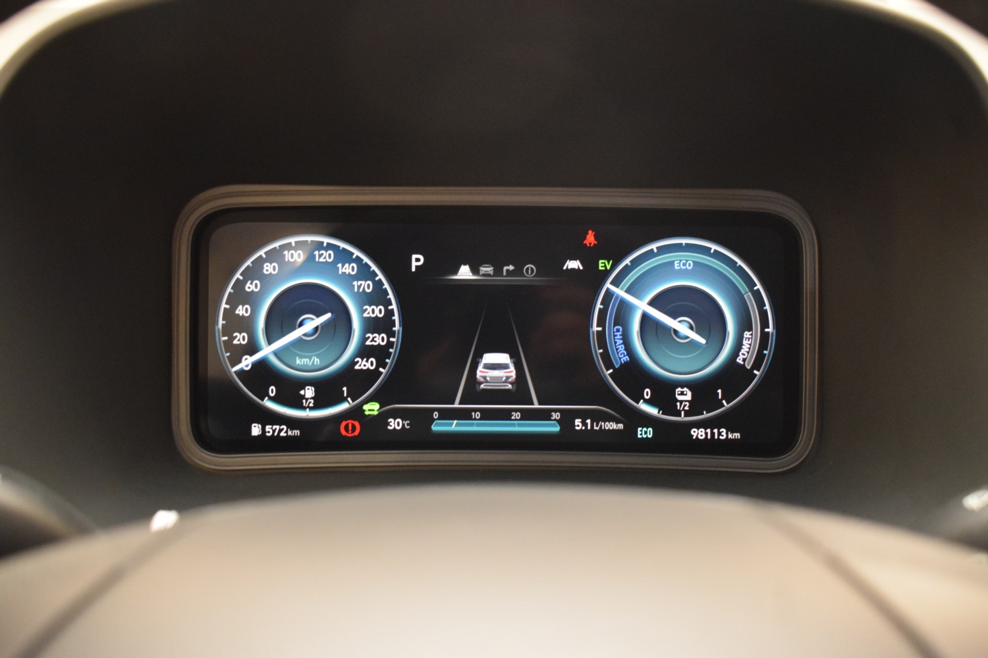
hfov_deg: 53.1
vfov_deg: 36.9
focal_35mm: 36
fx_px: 988
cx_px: 494
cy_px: 329
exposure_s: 1/25
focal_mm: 24
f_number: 4
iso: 3200
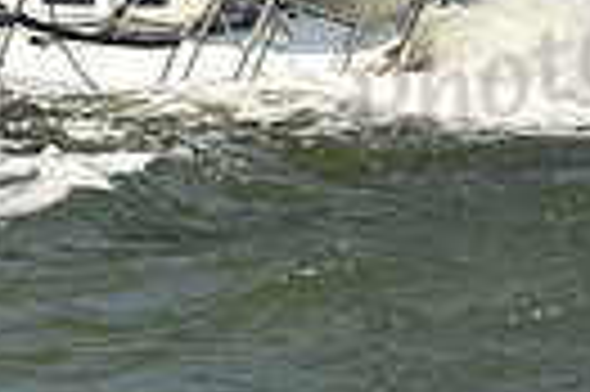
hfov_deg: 4.9
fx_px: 6891
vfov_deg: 3.2
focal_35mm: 421
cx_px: 117
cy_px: -133
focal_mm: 95
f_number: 9
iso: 250
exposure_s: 1/800
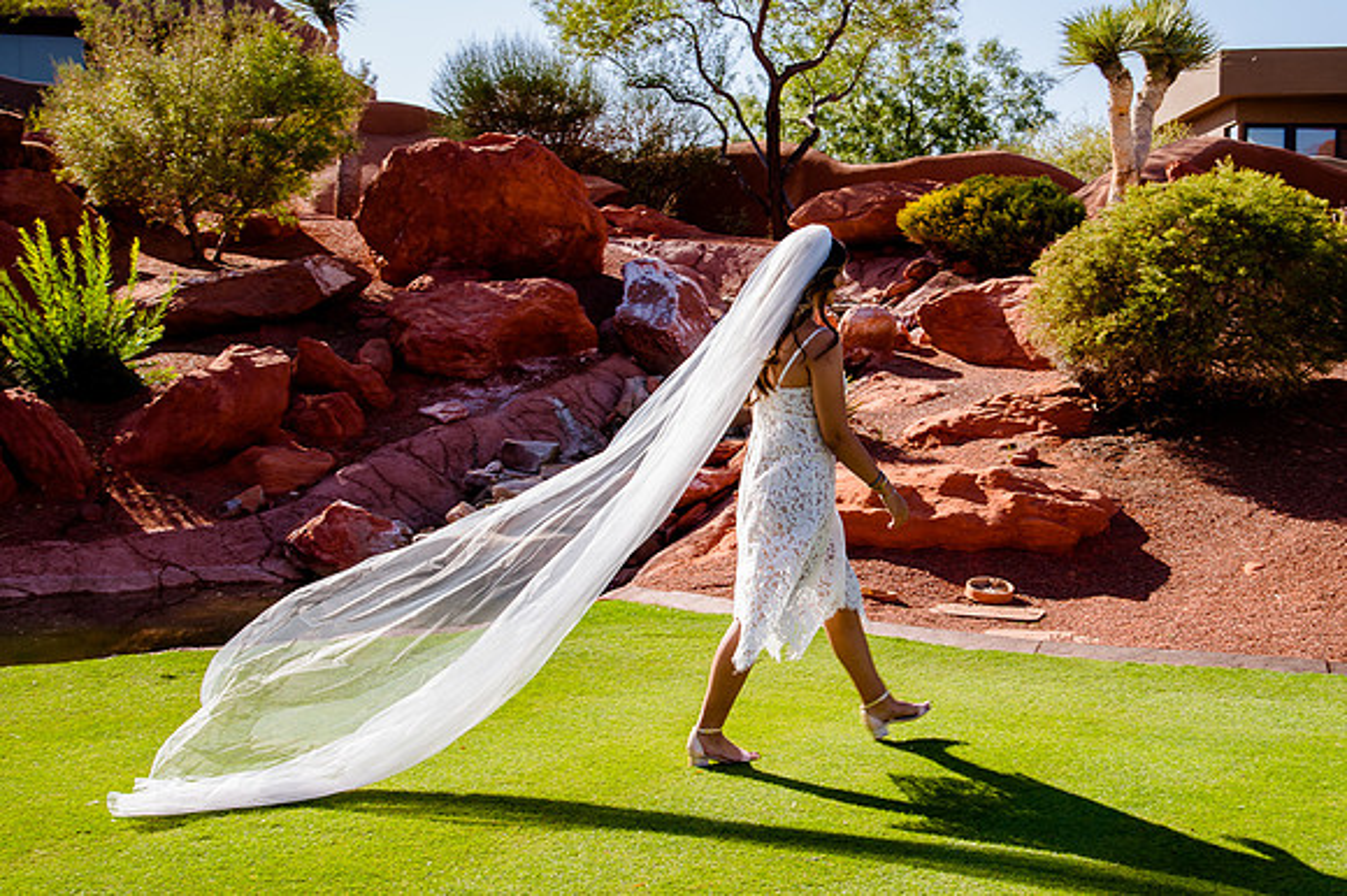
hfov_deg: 35.3
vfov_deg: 24.0
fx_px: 2105
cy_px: 405
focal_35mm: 56
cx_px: 861
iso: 125
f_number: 10
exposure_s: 1/100
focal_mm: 44
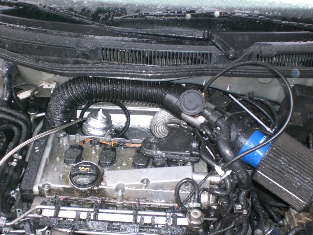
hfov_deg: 49.0
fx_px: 344
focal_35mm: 38
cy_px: 118
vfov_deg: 37.7
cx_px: 156
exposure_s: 1/60
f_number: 3.1
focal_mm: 6.3
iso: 200
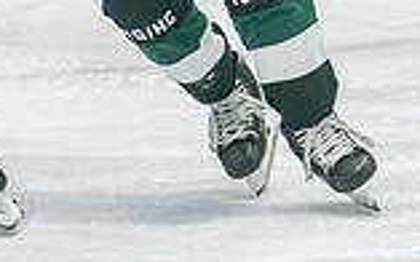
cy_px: -70
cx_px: -161
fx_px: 8250
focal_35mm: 721
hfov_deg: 2.9
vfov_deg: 1.8
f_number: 3.2
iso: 800
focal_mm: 115
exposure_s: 1/640
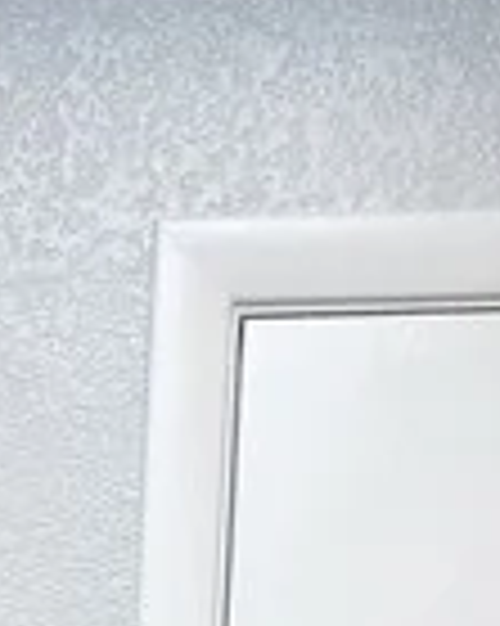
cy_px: 1842
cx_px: -428
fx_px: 3463
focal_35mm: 187
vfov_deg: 8.7
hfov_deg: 8.0
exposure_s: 1/120
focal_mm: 5.4
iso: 320
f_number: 1.8
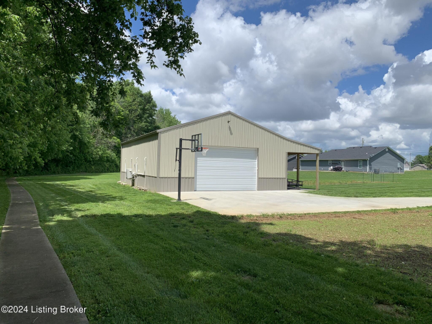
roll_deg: -1.3
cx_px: 216
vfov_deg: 53.0
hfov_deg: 67.3
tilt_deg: +2.7
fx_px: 324
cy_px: 162
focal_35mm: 26
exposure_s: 1/3401
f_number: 1.8
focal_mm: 4.25
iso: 25
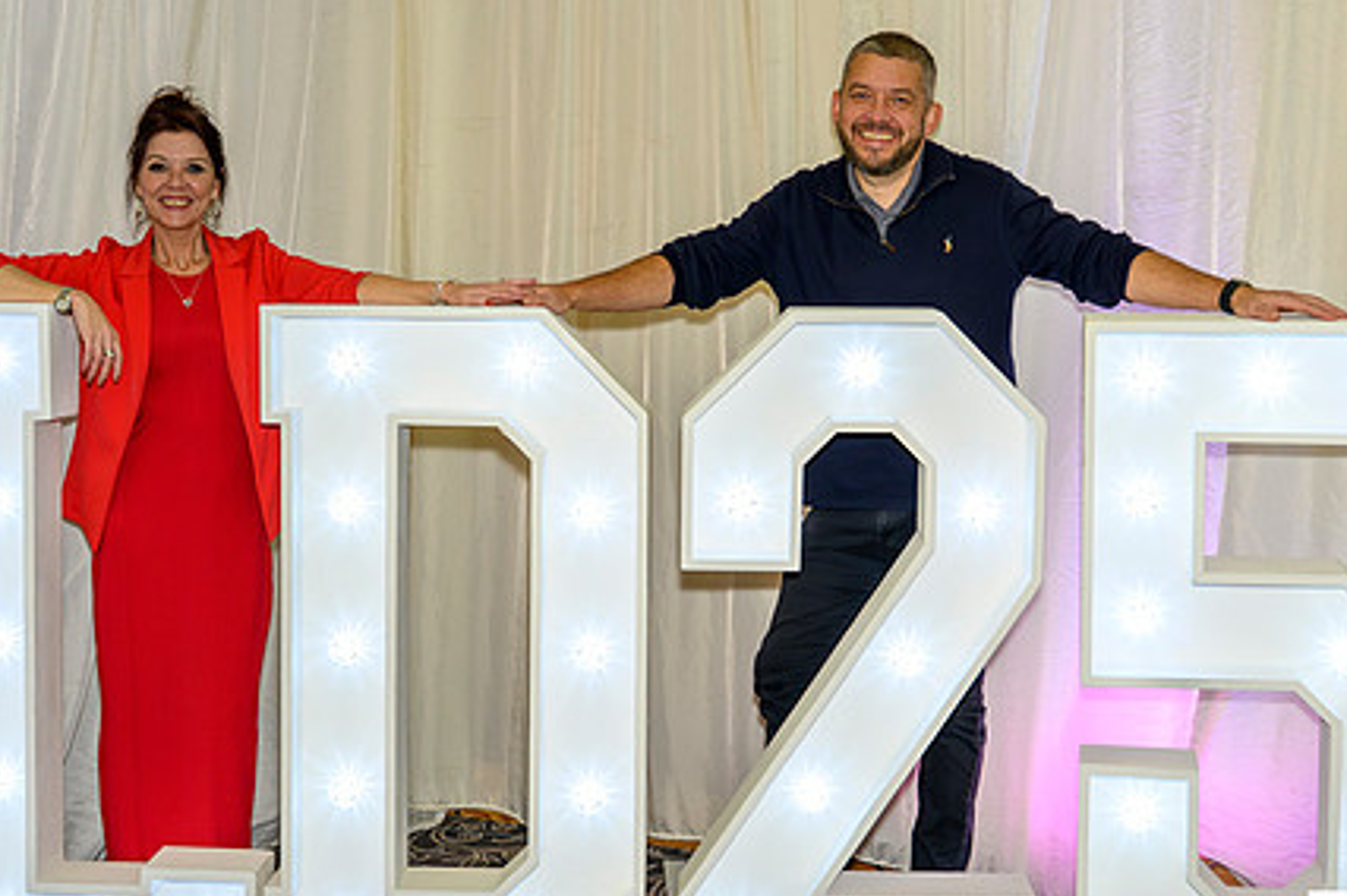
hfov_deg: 35.7
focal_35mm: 56
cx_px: 660
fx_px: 2094
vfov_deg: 24.1
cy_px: 379
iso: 1250
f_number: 4
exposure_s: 1/160
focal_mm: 35
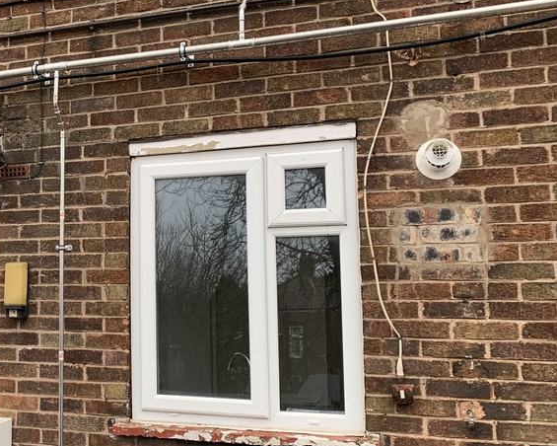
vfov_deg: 32.7
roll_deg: +0.6
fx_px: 758
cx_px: 55
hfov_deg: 37.7
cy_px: 240
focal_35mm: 46
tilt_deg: +5.9
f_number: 1.8
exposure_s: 1/121
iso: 50
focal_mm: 4.25
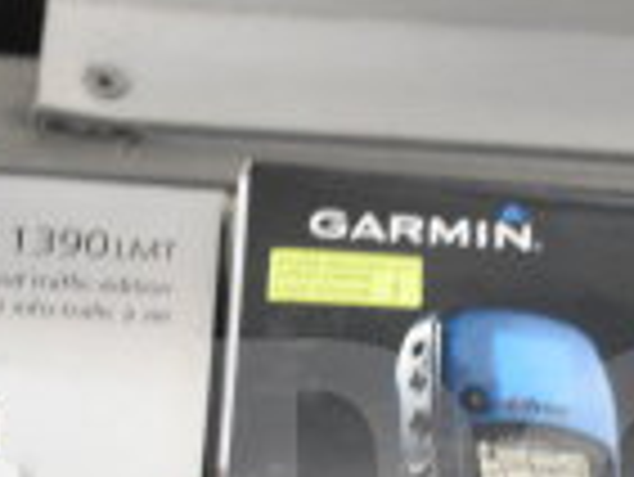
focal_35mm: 137
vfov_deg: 10.5
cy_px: 695
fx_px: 2511
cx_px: 589
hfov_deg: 14.2
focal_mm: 22
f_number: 3.8
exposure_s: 1/30
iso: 4500
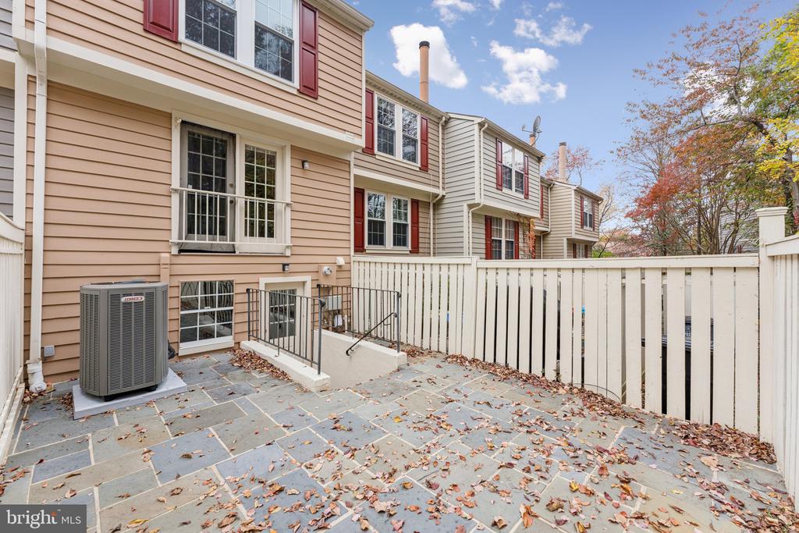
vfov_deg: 81.2
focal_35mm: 14
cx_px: 400
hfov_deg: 104.2
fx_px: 311
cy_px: 266
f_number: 8
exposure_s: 1/160
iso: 200
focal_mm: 14
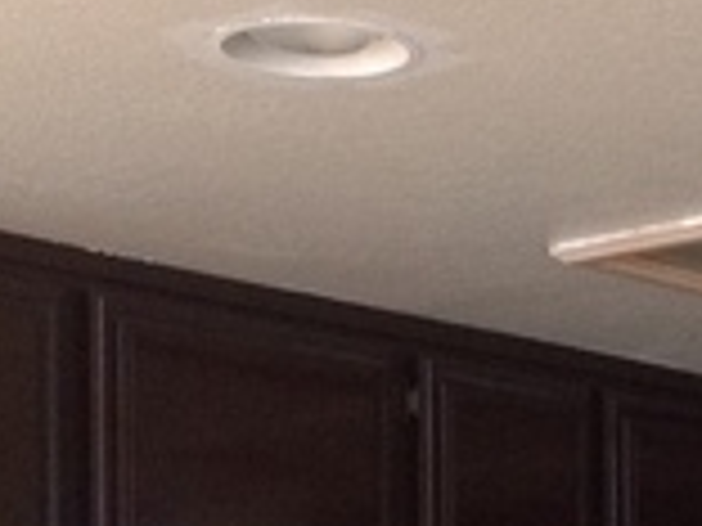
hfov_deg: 12.8
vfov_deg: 9.6
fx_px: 3042
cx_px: 844
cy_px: 782
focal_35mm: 150
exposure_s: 1/15
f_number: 2.4
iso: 160
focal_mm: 4.28
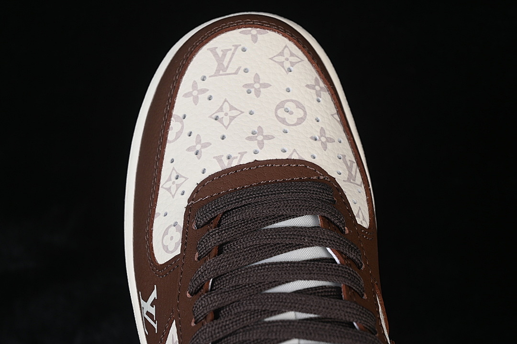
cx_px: 258
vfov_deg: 18.2
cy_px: 172
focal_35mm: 75
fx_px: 1077
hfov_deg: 27.0
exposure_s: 1/60
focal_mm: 50
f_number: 6.3
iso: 160
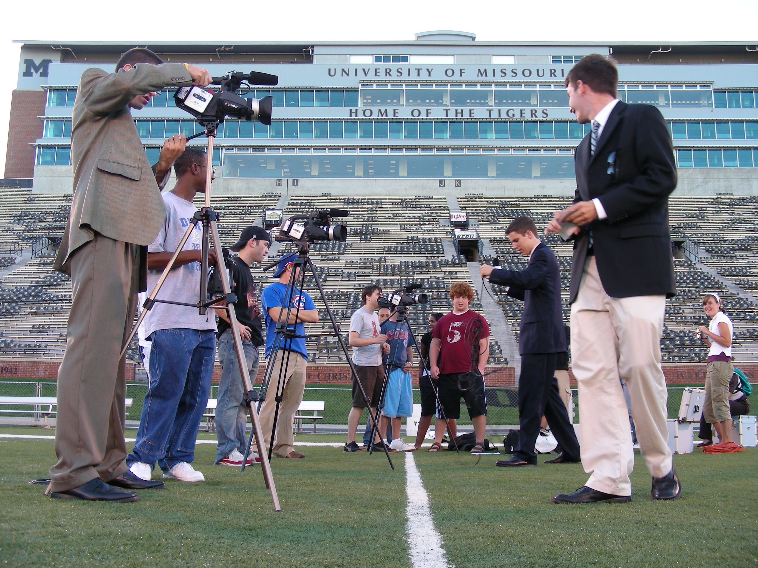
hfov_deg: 49.0
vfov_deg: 37.7
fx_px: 832
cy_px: 284
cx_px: 379
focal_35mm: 38
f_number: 3.5
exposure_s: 1/51.4
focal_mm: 6.3
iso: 50
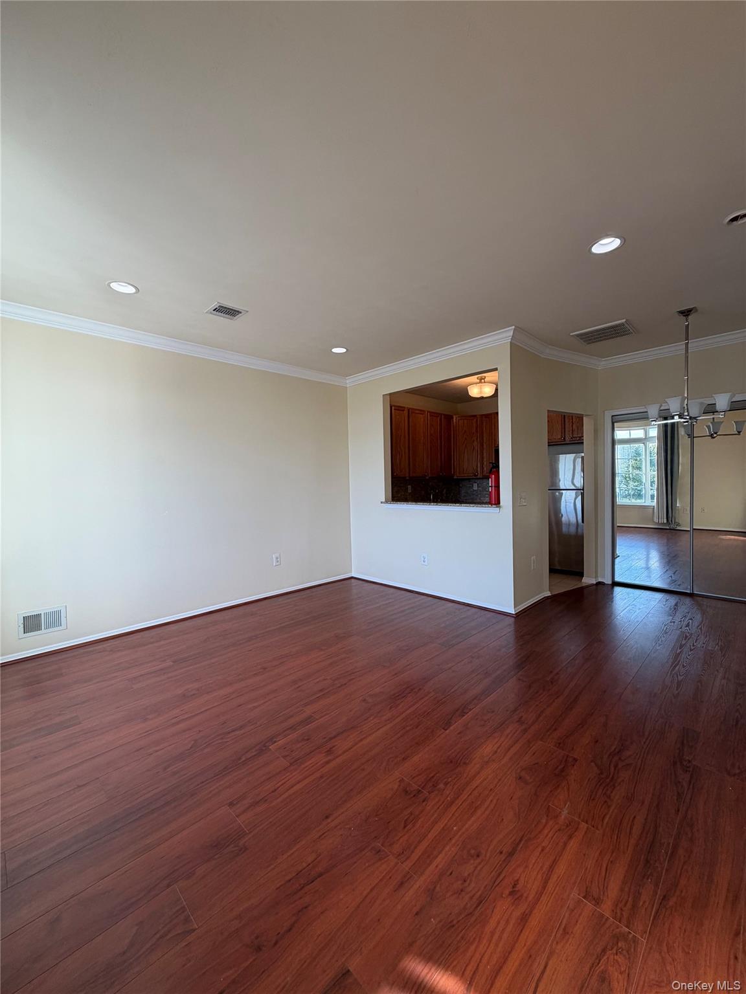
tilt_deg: -1.9
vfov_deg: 102.1
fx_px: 402
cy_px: 497
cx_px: 373
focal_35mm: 14
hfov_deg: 85.7
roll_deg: +1.2
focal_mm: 2.22
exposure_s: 1/120
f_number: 2.2
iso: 100
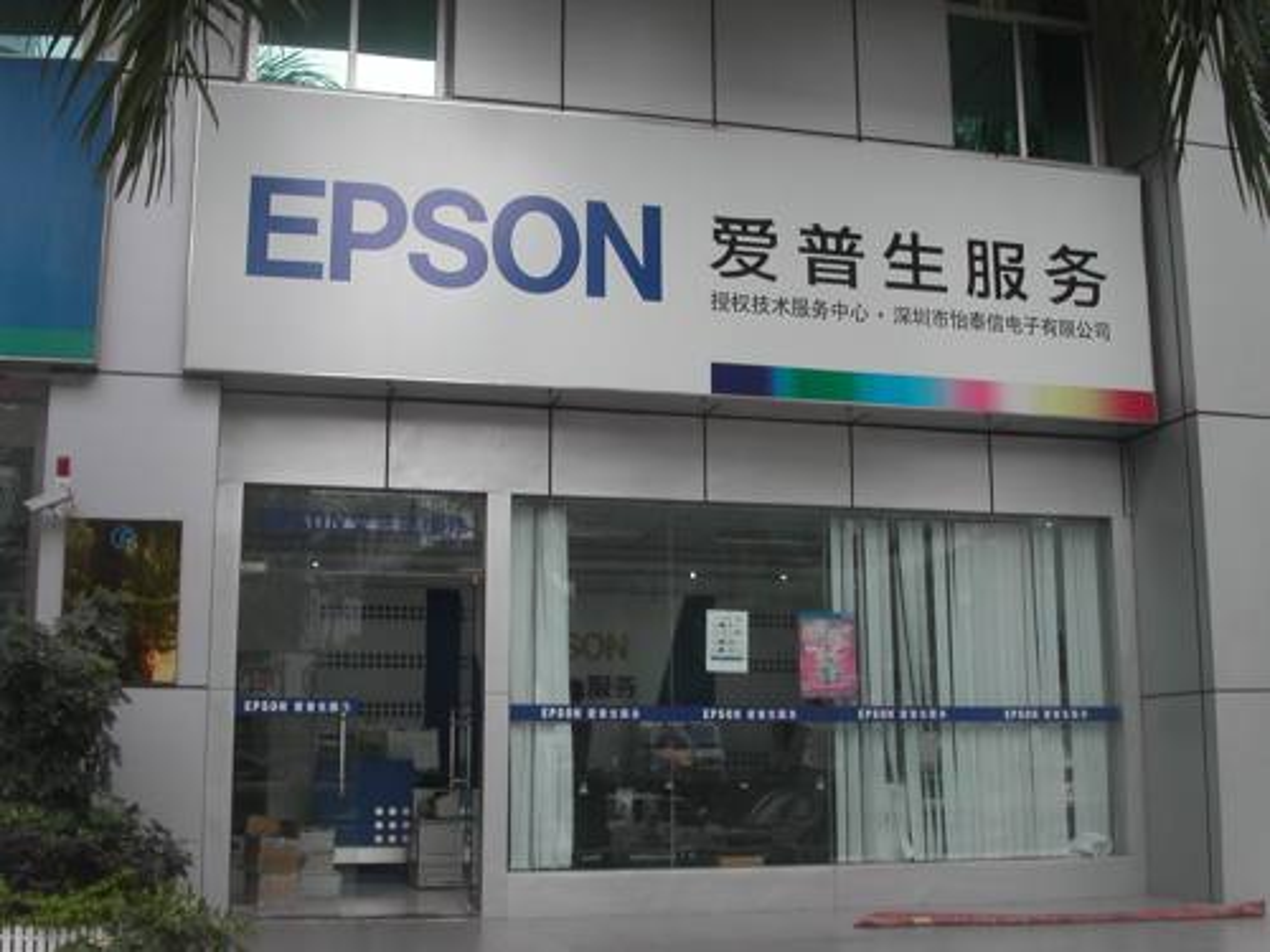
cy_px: 476
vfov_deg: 36.0
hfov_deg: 46.8
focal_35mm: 40
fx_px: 1468
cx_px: 635
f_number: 8
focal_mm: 8.4
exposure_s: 1/90
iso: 100
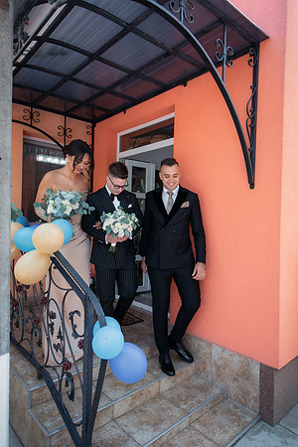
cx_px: 149
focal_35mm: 23
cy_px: 224
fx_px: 286
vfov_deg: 76.1
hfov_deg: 55.1
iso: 160
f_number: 2.8
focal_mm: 23
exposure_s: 1/200
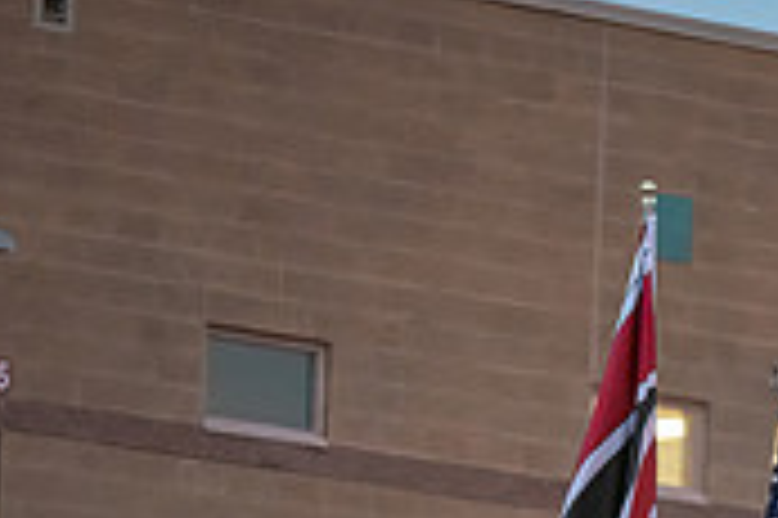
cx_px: 738
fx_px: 14487
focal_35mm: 671
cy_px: 867
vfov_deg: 2.0
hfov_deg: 3.1
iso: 6400
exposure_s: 1/400
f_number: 2.8
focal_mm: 200
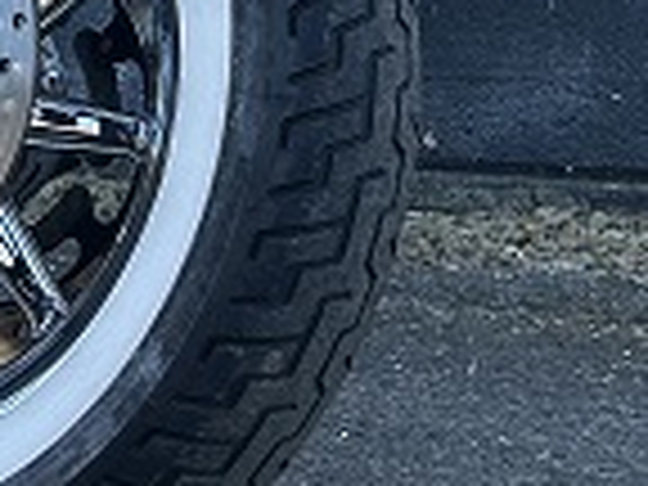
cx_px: -410
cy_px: -218
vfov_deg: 9.9
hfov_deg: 12.6
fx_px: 2733
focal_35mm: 146
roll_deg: +2.6
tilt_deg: +2.8
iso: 50
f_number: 1.5
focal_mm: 5.7
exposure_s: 1/383
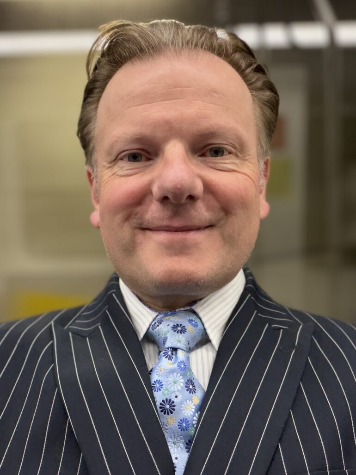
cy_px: 238
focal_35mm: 30
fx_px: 411
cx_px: 178
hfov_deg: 46.8
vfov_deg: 60.0
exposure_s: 1/60
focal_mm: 2.71
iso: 200
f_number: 1.9
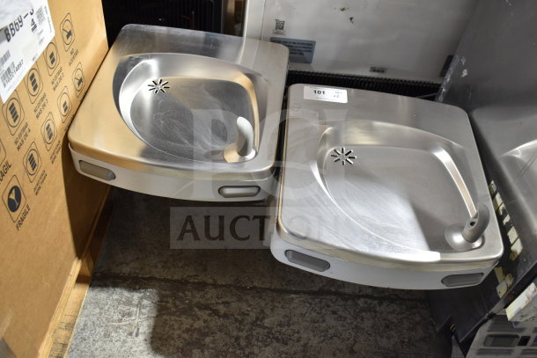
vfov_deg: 40.0
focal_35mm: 33
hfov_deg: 57.2
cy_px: 179
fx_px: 492
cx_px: 268
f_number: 3.8
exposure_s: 1/30
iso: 560
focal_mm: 22
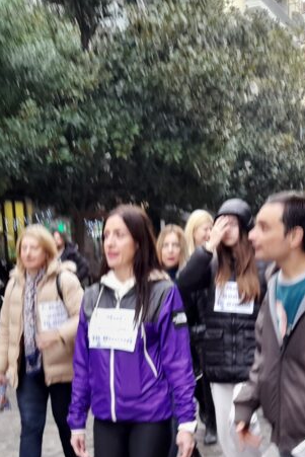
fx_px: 749
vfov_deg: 33.1
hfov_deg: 23.0
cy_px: 355
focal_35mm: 59
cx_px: 126
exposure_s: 1/50
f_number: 2
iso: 40
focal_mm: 4.6
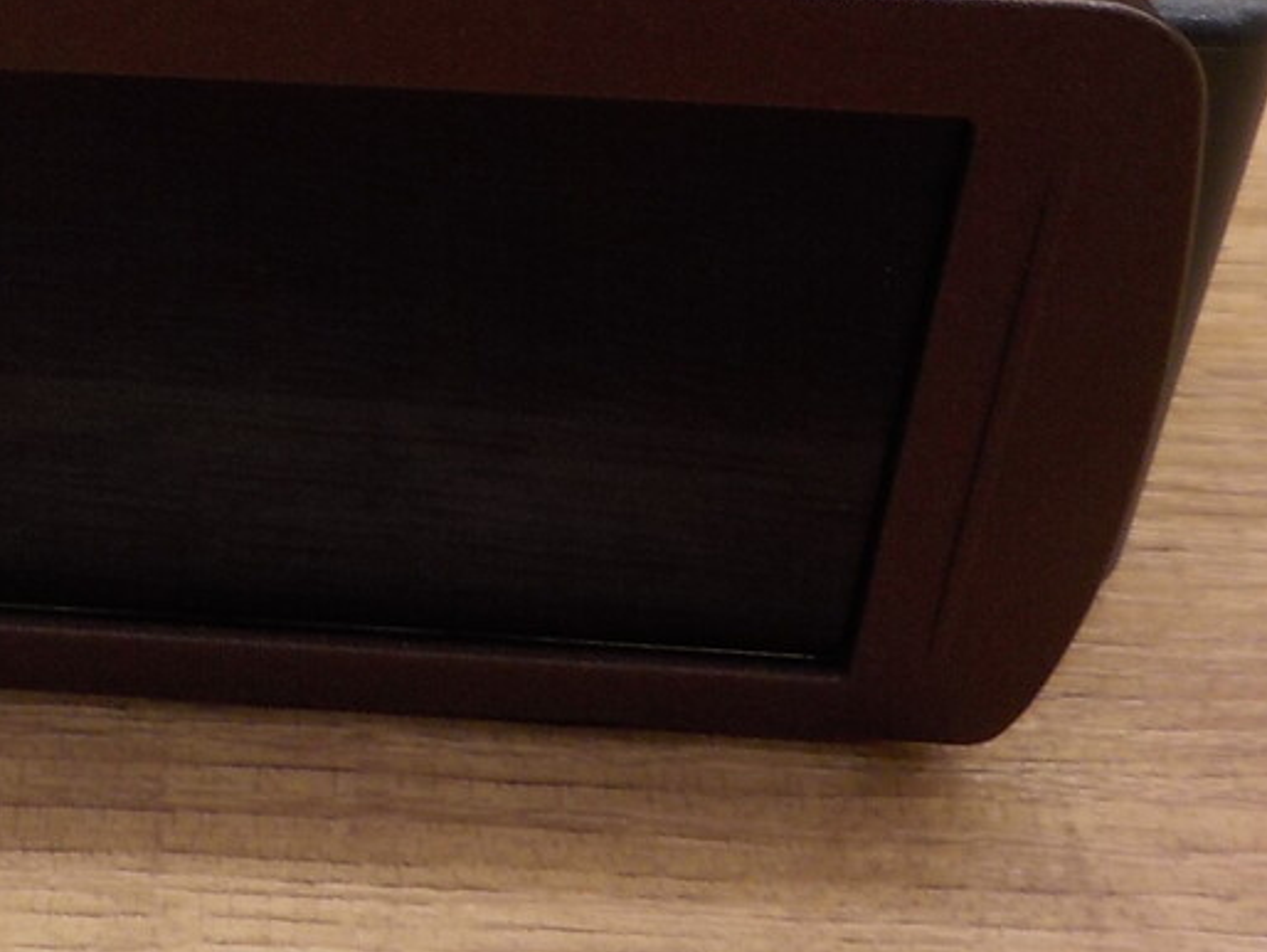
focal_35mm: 70
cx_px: 113
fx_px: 2563
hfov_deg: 26.8
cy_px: 91
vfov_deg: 20.6
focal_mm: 4.1
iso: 125
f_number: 3.3
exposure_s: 1/40
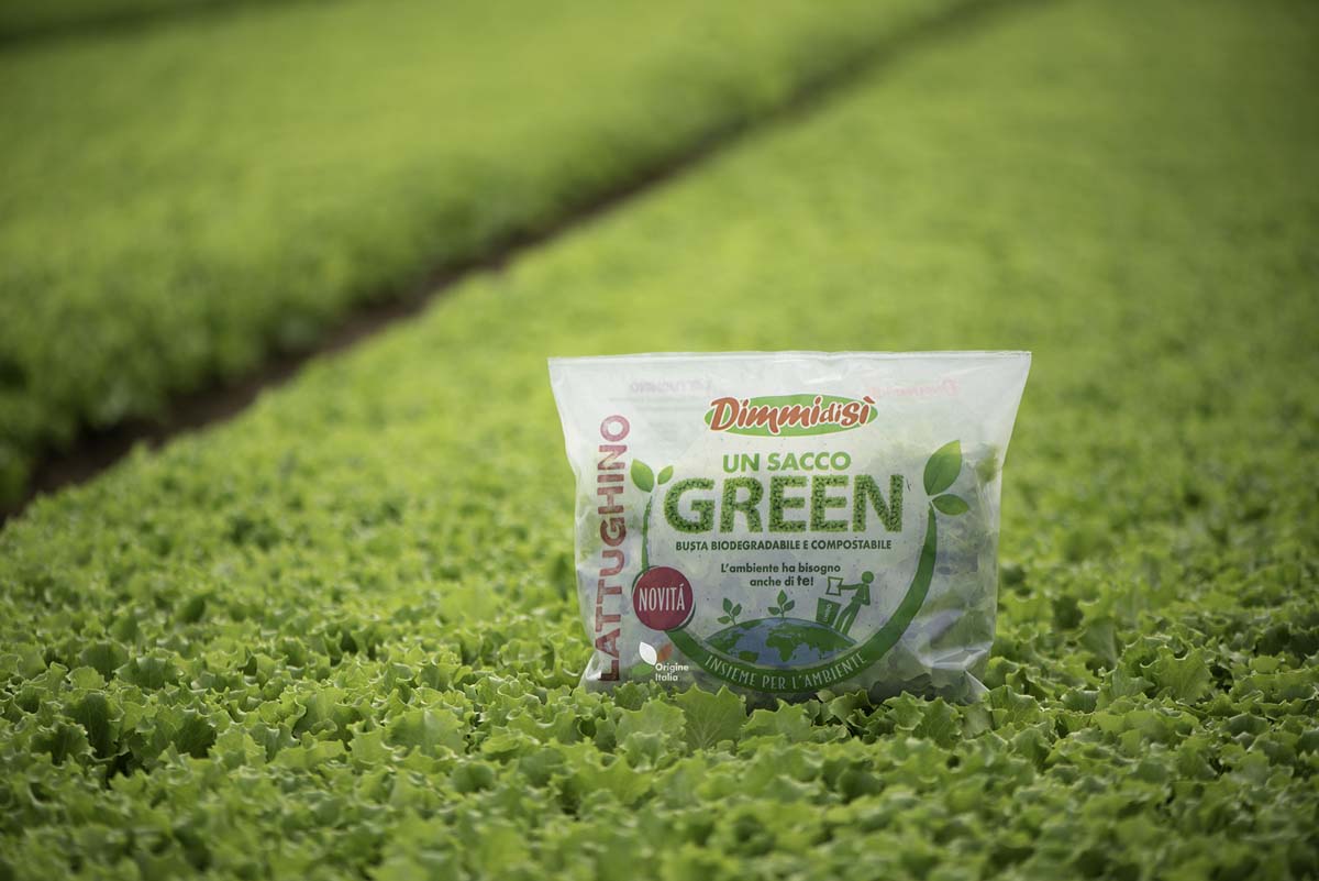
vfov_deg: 13.1
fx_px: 3848
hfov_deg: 19.4
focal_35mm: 105
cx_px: 660
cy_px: 440
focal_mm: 105
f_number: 3
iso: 100
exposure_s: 1/640
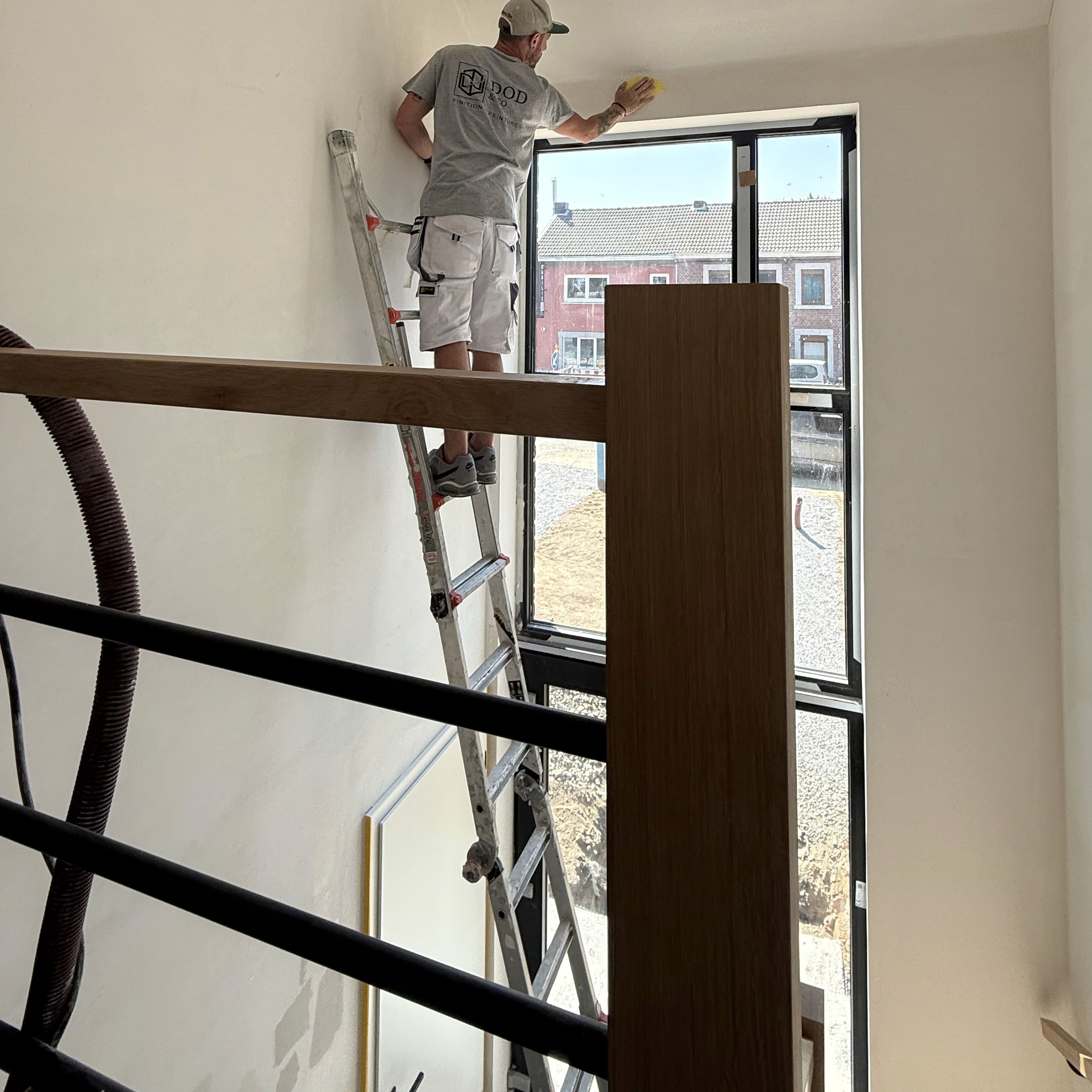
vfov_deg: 69.8
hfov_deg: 74.8
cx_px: 574
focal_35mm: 20
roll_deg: -1.1
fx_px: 714
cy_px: 273
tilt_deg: +3.0
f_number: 2.2
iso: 64
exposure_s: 1/445
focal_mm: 2.22
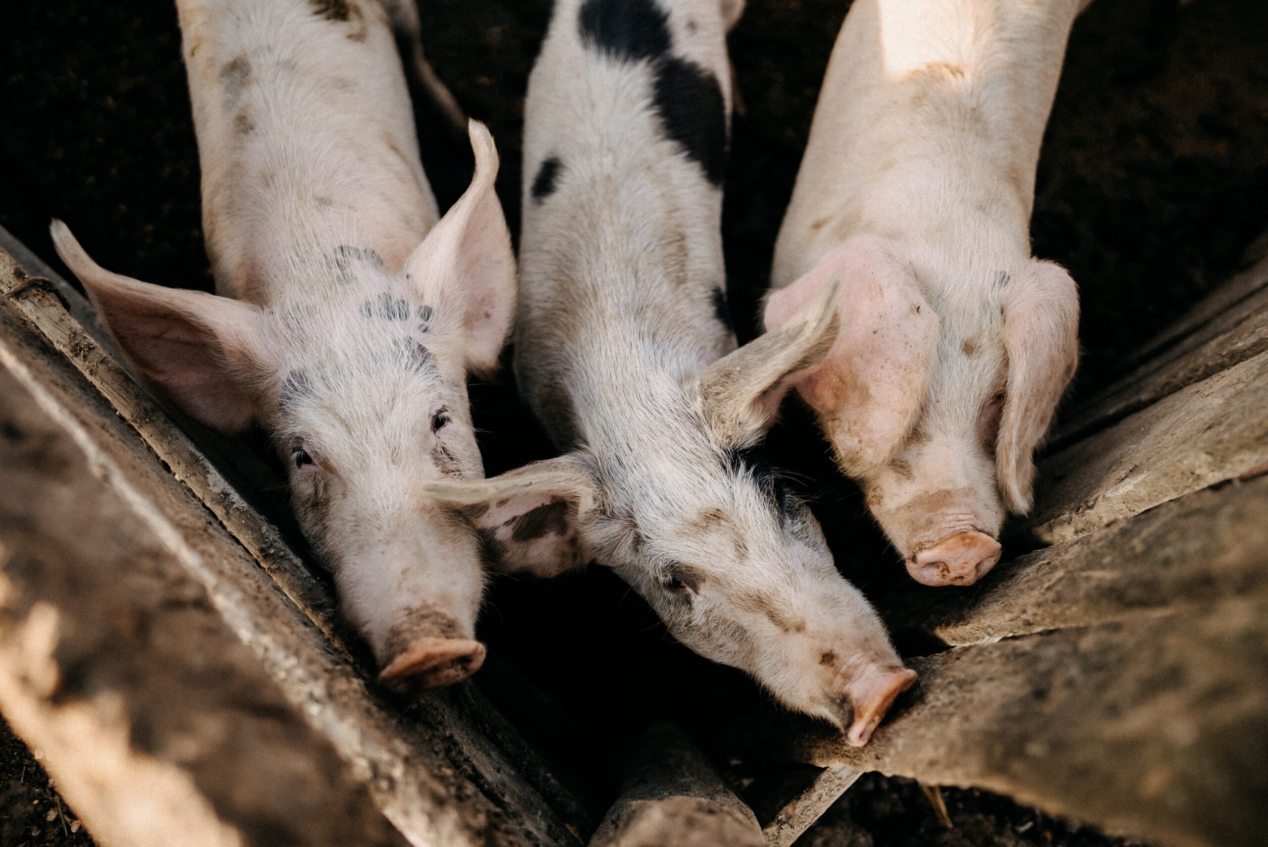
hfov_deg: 73.7
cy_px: 424
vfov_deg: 53.2
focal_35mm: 24
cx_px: 634
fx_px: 846
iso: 200
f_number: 1.4
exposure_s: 1/2000
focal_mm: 24
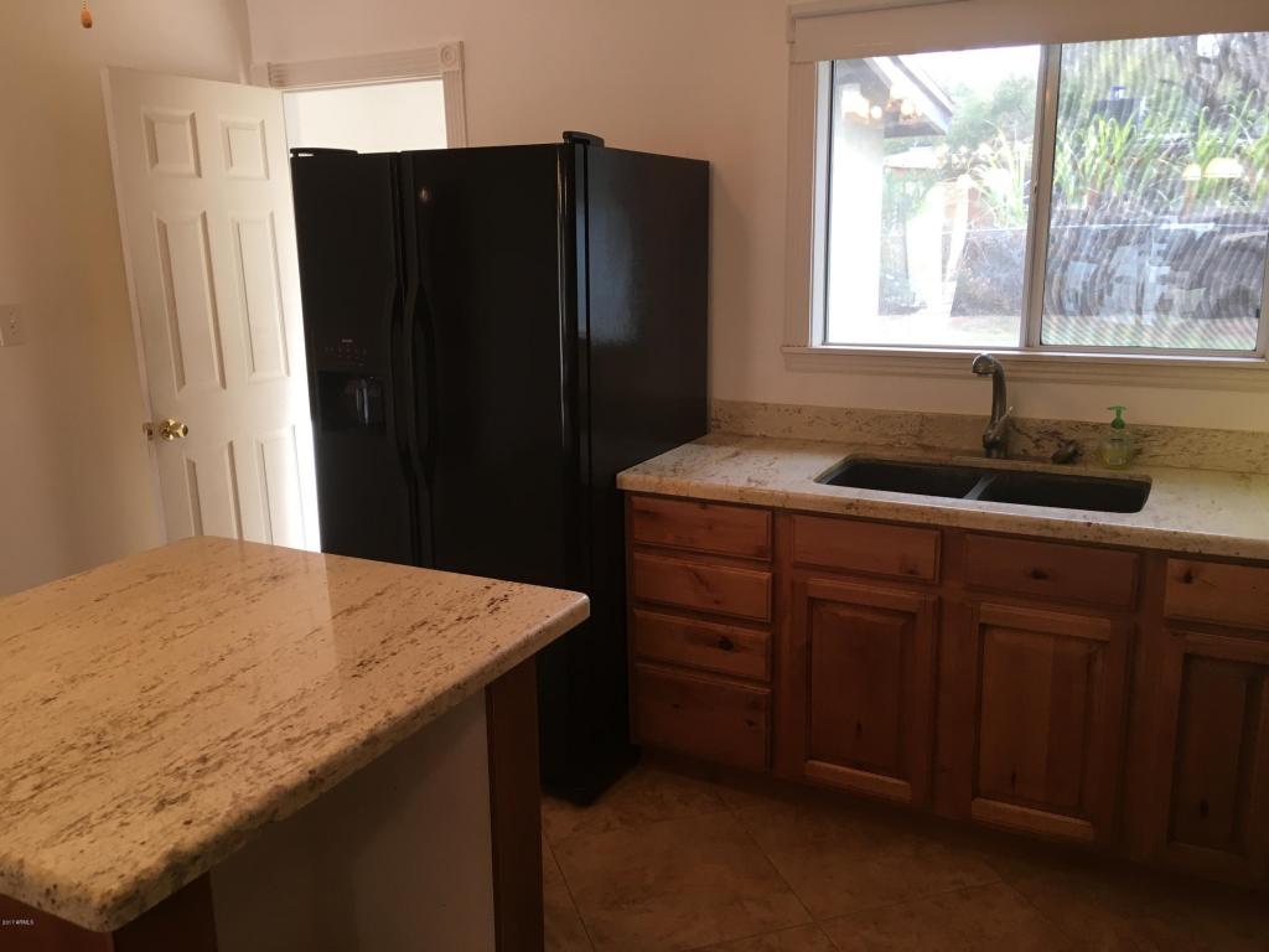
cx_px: 634
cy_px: 476
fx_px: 1063
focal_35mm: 29
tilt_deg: -13.1
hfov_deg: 61.7
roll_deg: +1.3
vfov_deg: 48.2
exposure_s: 1/30
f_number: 2.2
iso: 32
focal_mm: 4.15
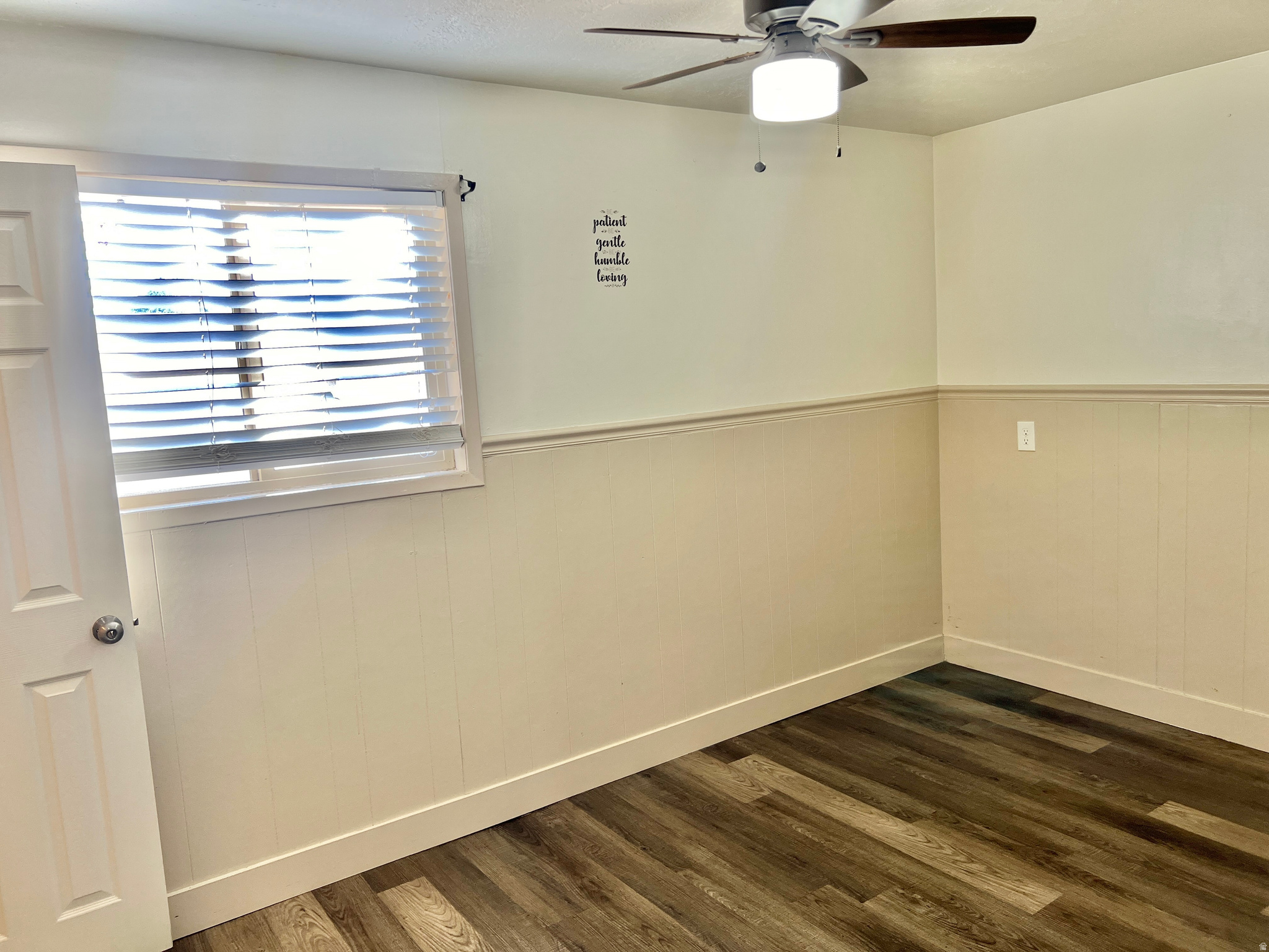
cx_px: 634
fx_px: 953
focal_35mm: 26
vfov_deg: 53.1
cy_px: 476
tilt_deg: -7.9
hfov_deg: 67.3
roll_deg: +2.5
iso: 100
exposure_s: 1/120
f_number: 1.5
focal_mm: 5.7
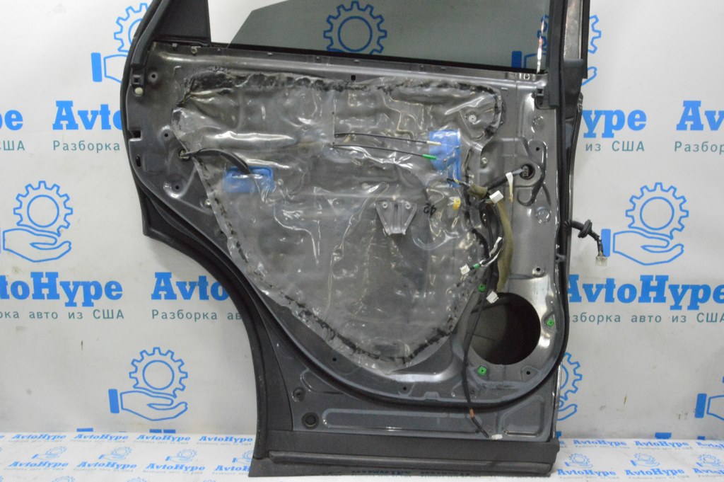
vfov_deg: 47.9
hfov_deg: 67.4
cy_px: 241
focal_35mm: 27
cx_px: 362
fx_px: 543
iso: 6400
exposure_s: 1/15
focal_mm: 18
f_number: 20
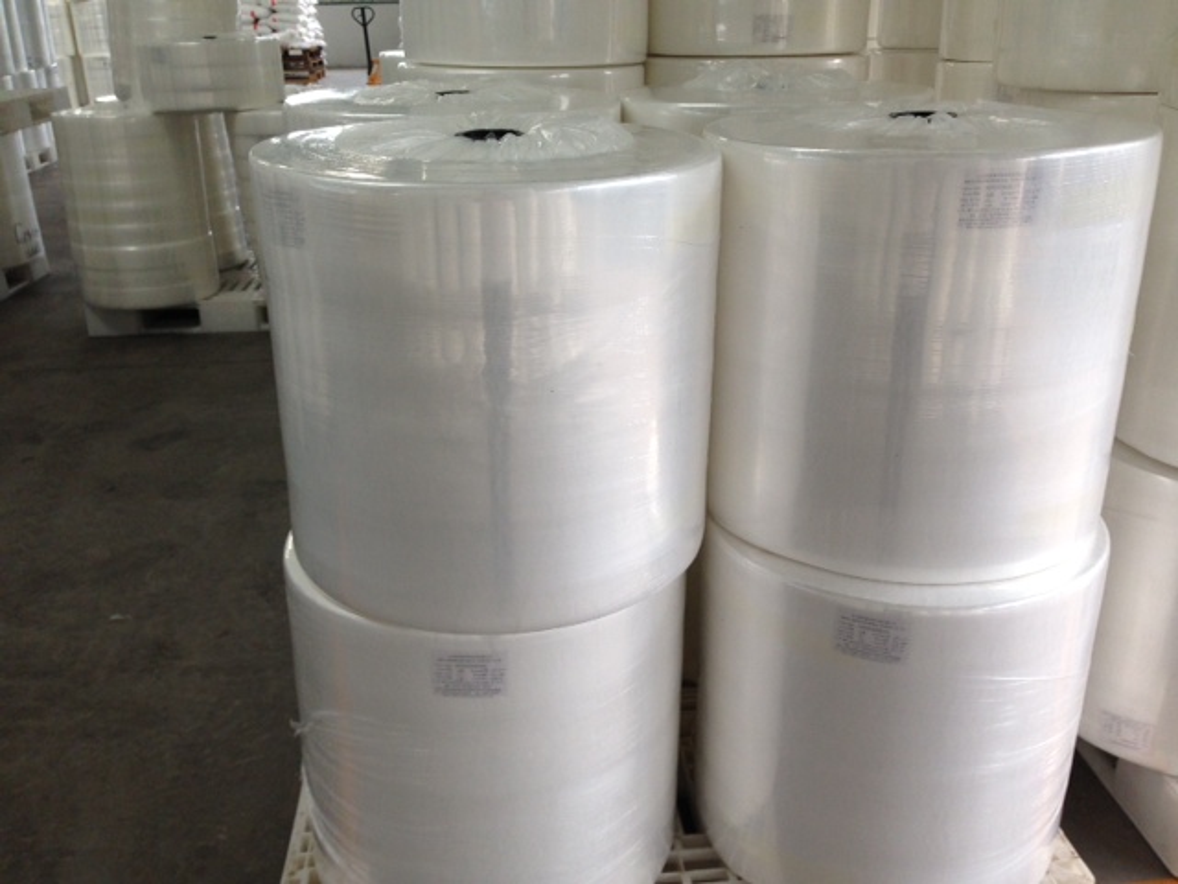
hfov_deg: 55.4
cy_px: 442
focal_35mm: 33
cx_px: 589
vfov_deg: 42.9
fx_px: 1123
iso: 80
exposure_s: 1/120
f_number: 2.4
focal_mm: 4.13
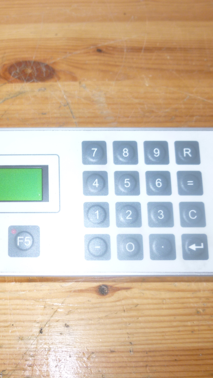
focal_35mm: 37
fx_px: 372
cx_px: 26
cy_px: 190
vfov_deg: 54.0
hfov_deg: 30.7
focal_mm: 4.5
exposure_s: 1/60
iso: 100
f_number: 3.1
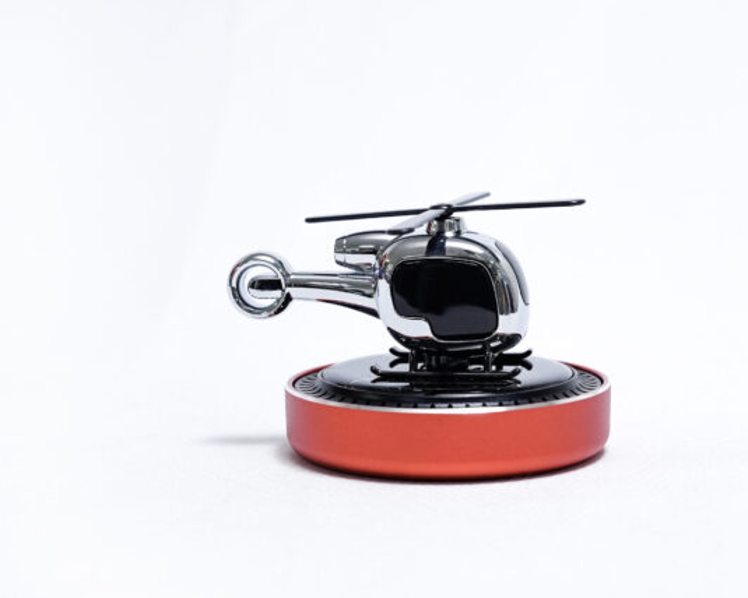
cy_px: 282
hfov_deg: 22.2
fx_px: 1904
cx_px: 424
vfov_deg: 17.9
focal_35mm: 86
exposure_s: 1/250
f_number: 9
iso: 3200
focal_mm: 70
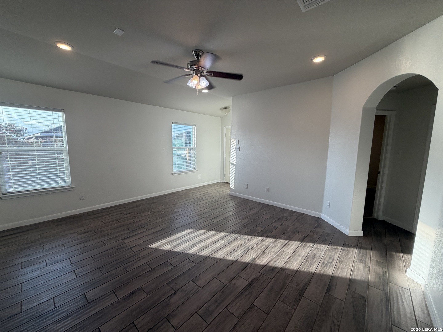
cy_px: 166
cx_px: 222
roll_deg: -2.1
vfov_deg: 85.7
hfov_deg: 102.1
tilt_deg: -6.1
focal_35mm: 14
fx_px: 179
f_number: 2.2
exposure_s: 1/122
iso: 50
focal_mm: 2.22
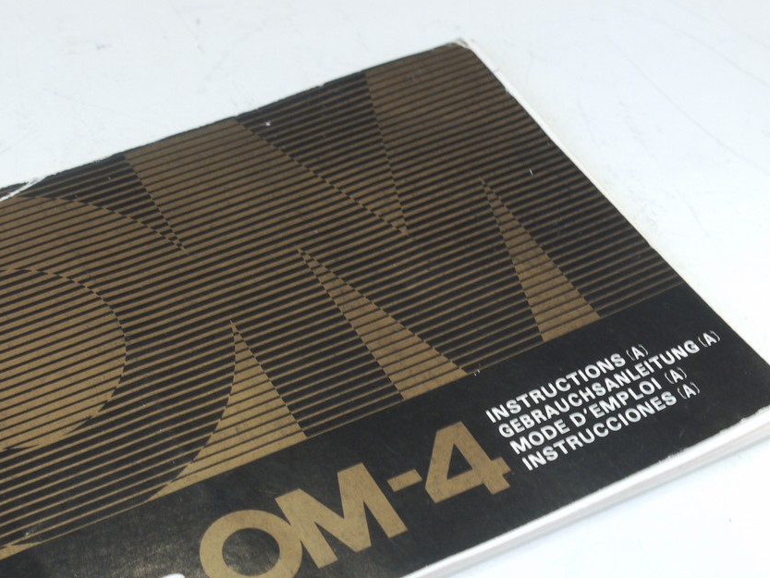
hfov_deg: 26.9
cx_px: 273
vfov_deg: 20.4
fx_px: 1602
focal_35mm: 72
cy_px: 379
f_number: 9
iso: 400
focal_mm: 25
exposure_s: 1/4
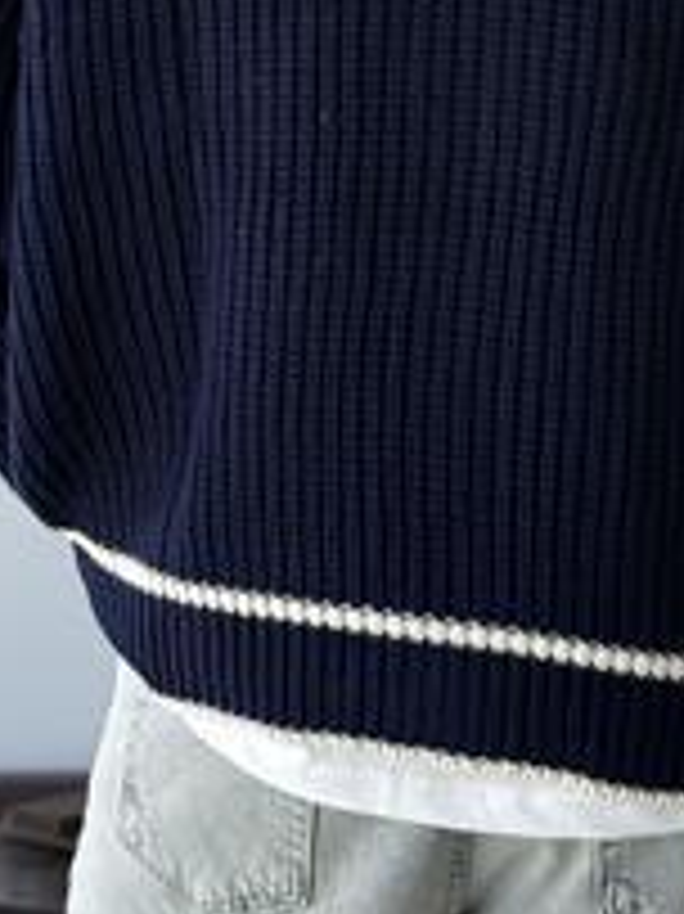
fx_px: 3323
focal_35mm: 126
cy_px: -146
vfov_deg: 15.2
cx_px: 486
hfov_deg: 11.7
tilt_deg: +2.4
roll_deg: -0.8
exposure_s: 1/316
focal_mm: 6.76
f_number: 1.78
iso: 80
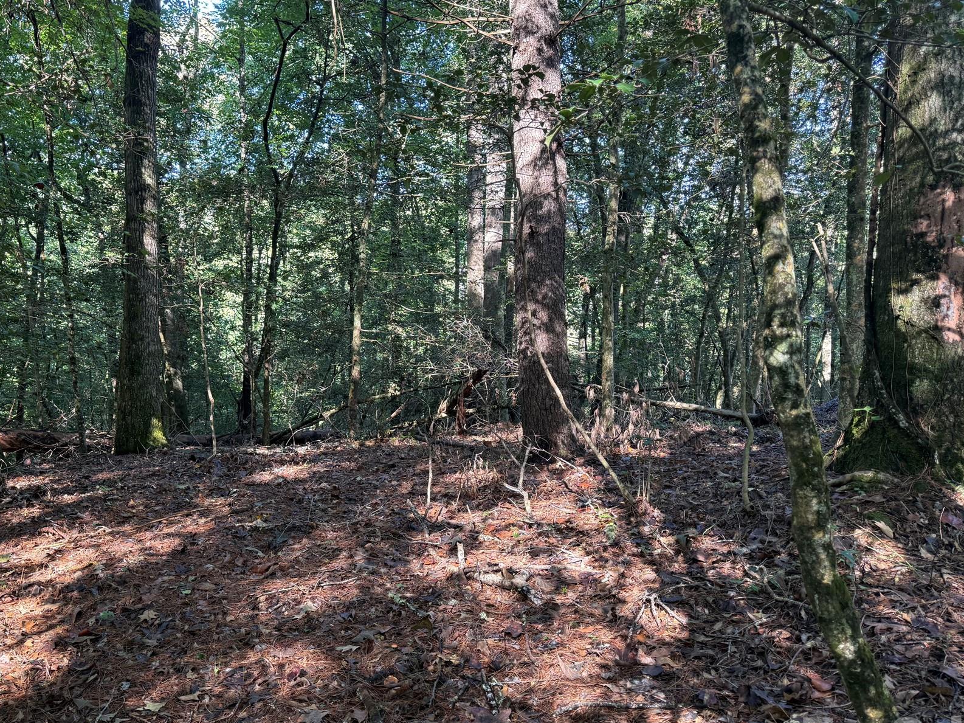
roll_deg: -0.8
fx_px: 863
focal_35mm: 31
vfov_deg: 45.4
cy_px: 370
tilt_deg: -4.1
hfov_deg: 57.8
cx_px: 374
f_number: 1.78
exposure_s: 1/121
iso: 200
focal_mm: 6.76
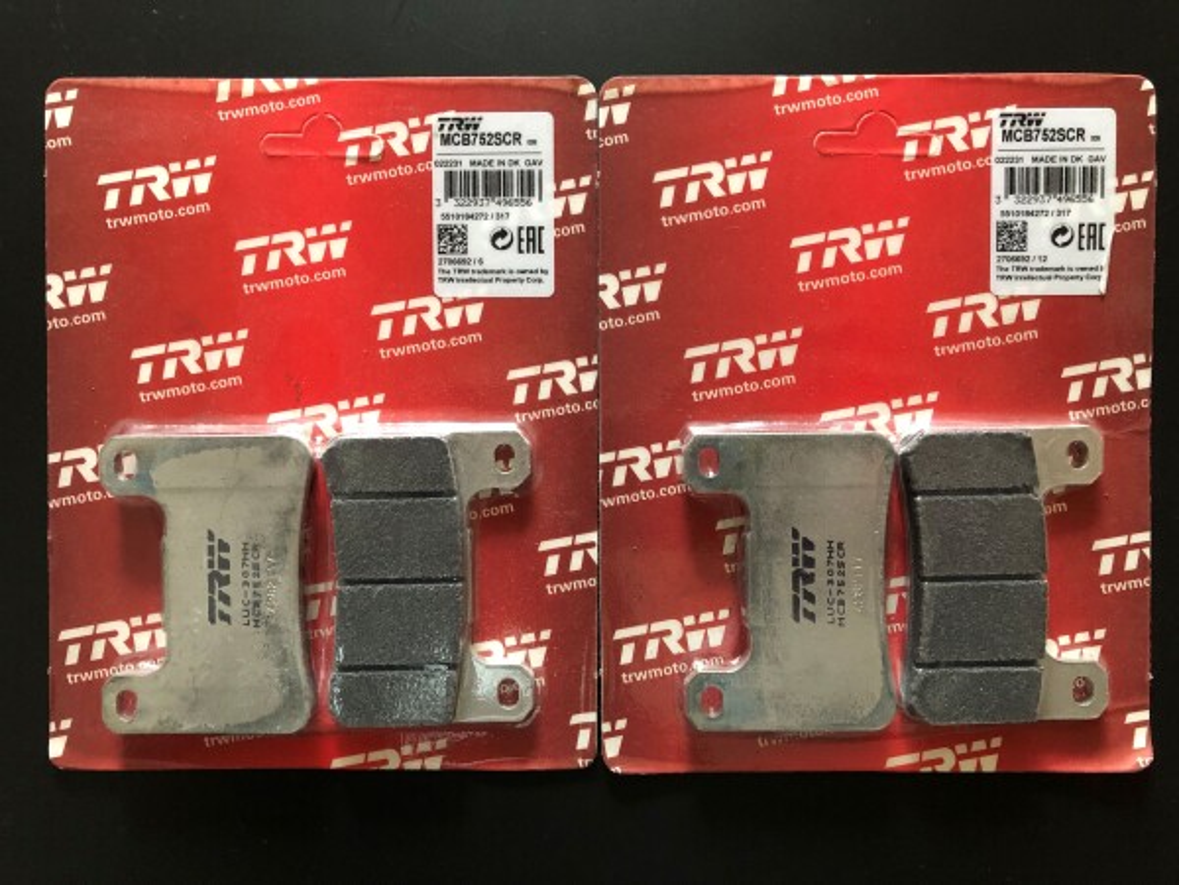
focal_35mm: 28
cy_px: 442
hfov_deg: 63.4
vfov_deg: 49.7
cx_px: 590
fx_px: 954
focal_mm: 3.99
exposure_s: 1/14
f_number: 1.8
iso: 100
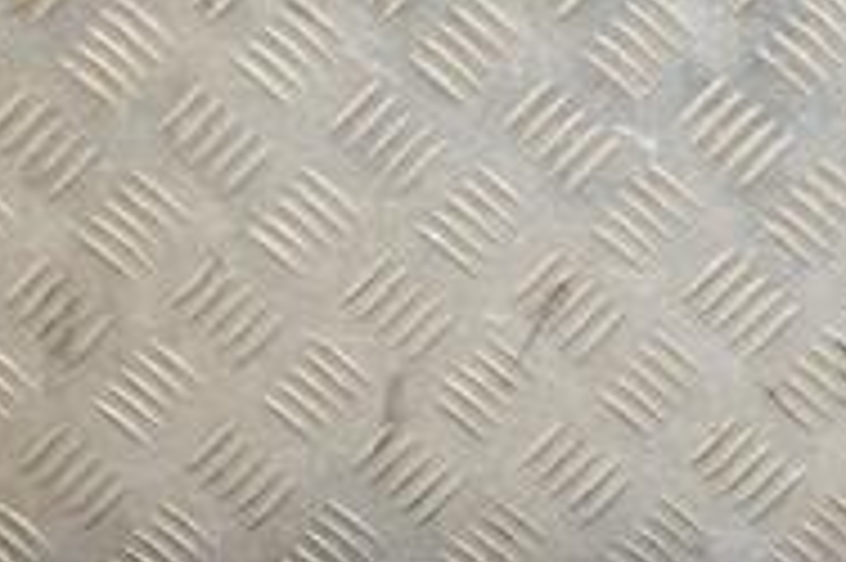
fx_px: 3592
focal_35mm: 153
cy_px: 387
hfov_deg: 13.2
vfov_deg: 8.9
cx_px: 860
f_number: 5
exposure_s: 1/160
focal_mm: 32
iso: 800
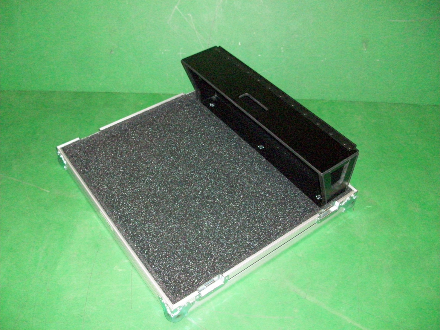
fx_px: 432
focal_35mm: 34
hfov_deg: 54.0
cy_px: 165
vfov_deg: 41.8
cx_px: 220
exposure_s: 1/60
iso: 320
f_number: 2.8
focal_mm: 5.7
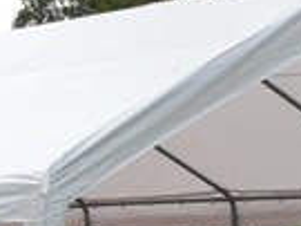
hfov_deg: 9.2
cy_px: 371
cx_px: 386
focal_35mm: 213
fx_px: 1850
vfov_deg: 6.8
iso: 80
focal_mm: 6
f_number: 4
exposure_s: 1/500
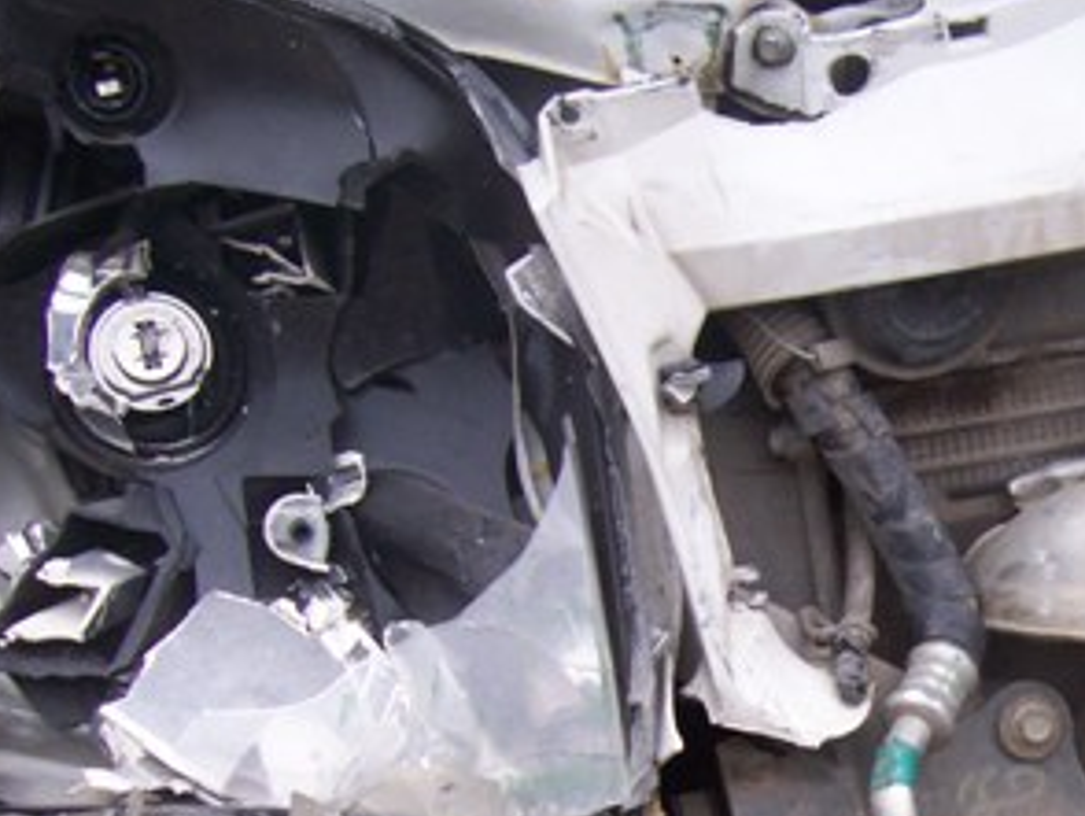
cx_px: 1162
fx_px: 2321
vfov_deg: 19.5
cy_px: 757
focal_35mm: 74
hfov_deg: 24.7
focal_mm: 5.6
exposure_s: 1/101
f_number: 2.7
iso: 80
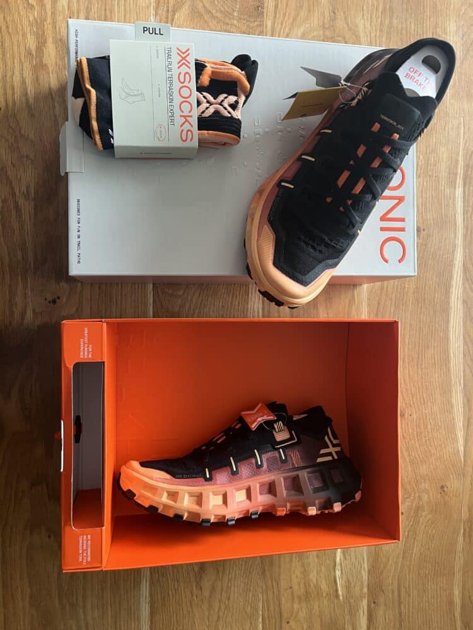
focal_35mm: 26
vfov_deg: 67.3
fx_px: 474
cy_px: 315
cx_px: 236
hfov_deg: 53.1
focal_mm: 5.1
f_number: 1.6
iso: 320
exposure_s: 1/60
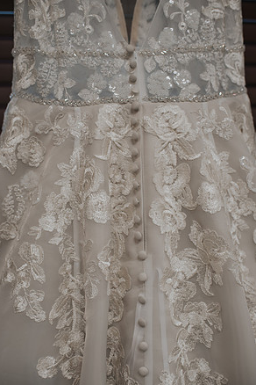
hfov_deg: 36.9
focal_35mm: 36
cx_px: 126
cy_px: 191
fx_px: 384
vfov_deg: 53.1
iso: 220
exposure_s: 1/125
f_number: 2.8
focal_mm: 35
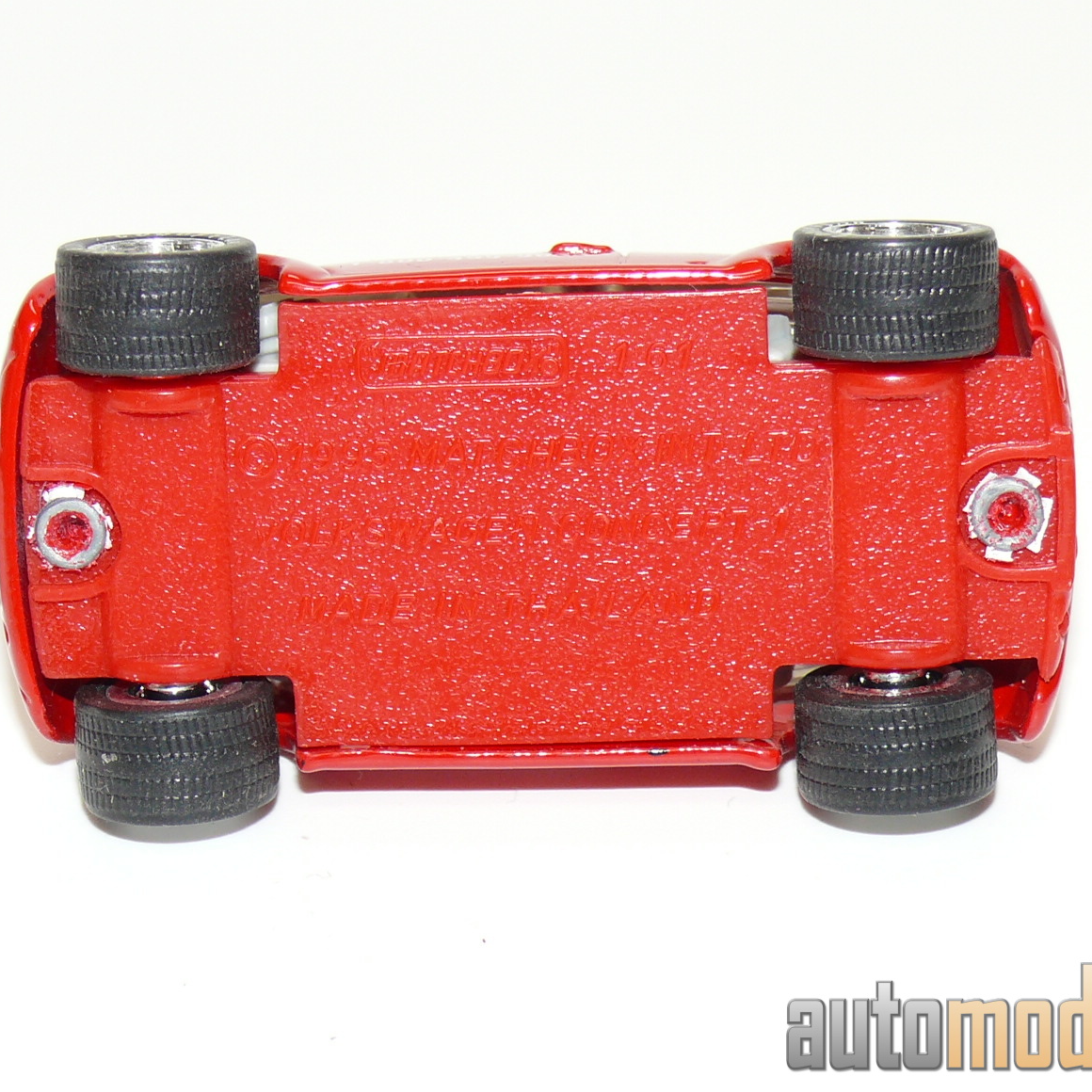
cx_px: 570
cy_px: 541
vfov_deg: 13.6
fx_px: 4568
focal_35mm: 128
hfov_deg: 13.6
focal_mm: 13.7
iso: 100
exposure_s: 1/30
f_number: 4
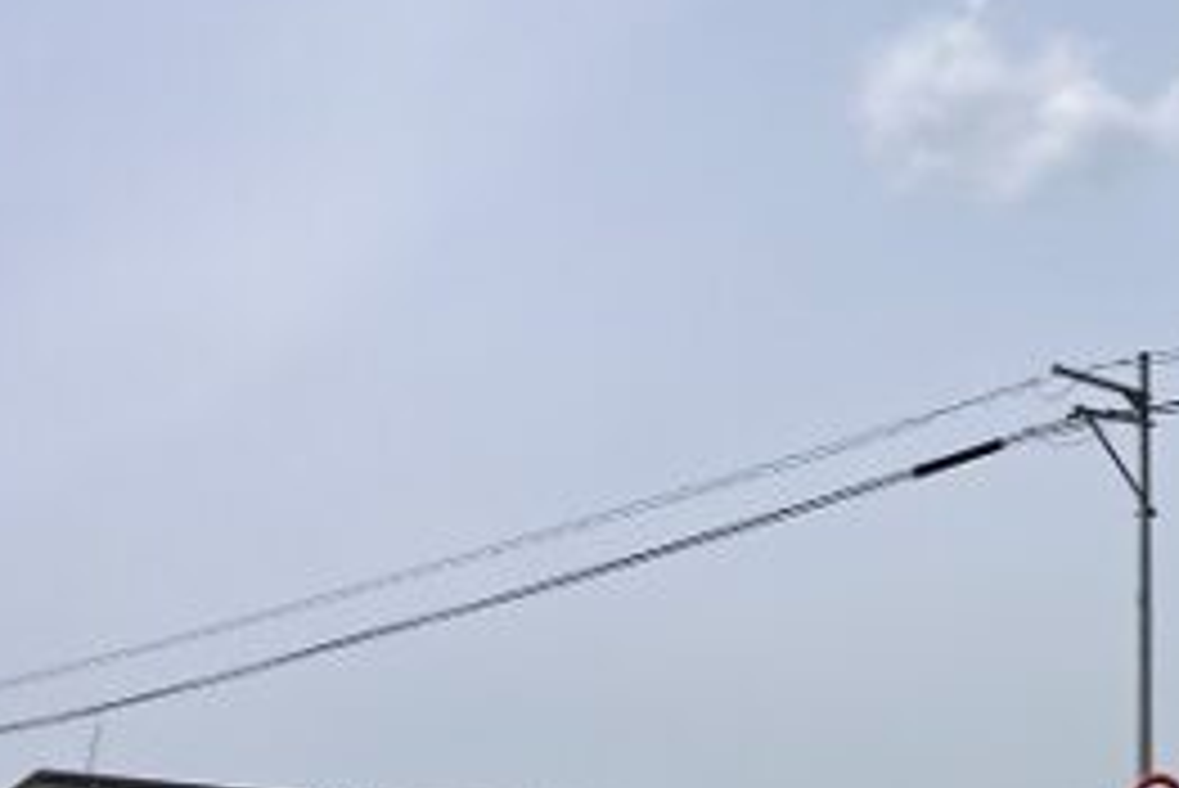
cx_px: 1190
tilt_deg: +4.0
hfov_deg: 28.9
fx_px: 2130
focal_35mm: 65
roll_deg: -0.6
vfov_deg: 20.0
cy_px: 867
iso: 32
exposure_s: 1/4878
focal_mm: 3.99
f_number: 1.8
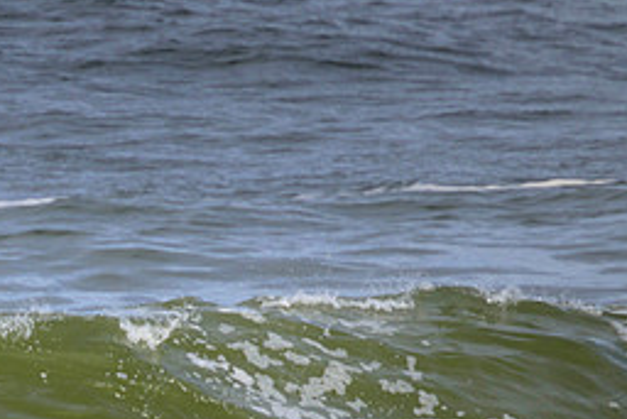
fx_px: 31558
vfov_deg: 0.8
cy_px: 457
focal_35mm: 1811
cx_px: -66
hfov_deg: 1.1
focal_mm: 800
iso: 640
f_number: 11
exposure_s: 1/2000
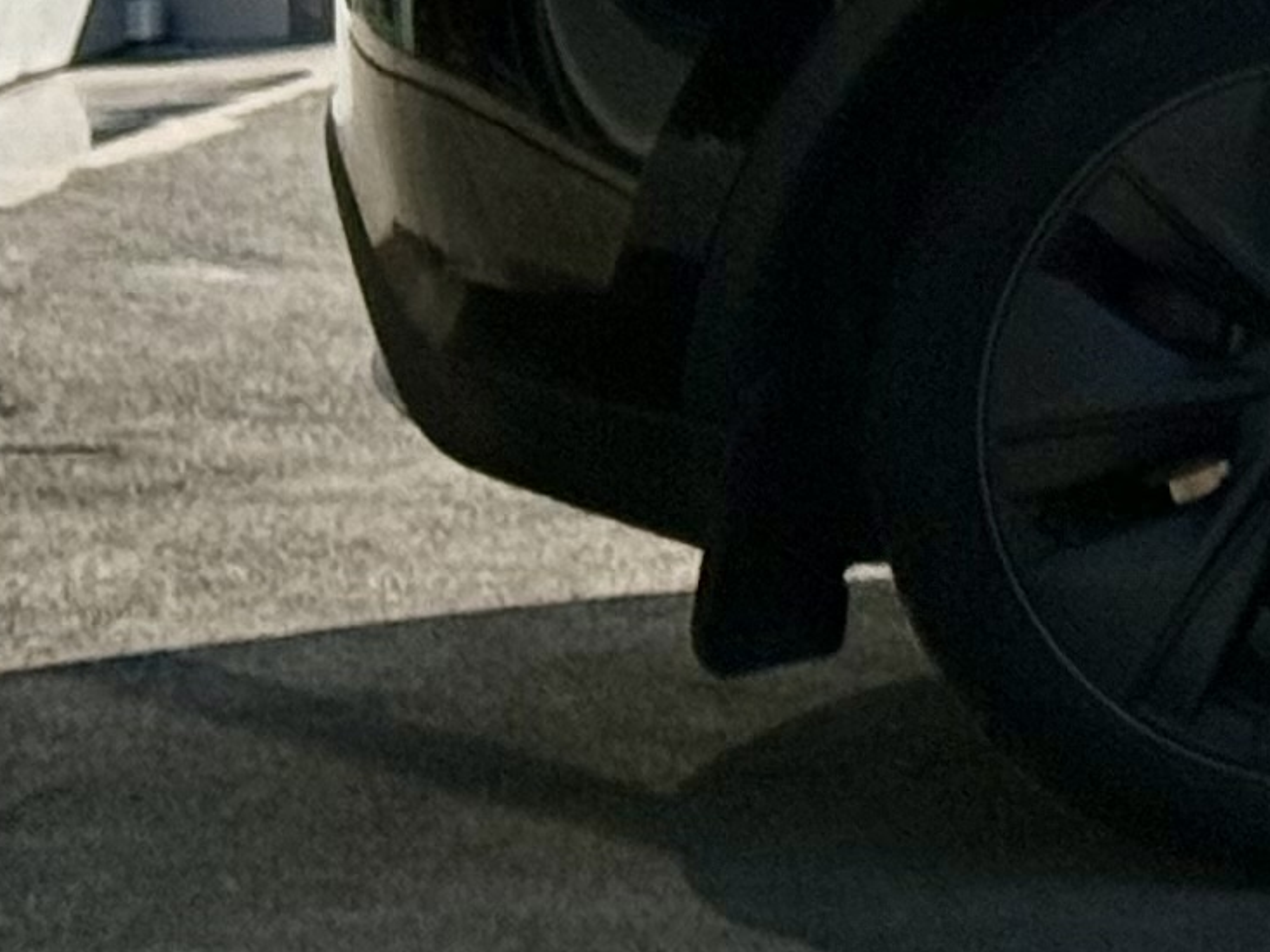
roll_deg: +0.8
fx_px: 9687
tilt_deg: +2.0
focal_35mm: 264
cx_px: 3332
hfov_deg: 7.0
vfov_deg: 5.5
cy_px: -1245
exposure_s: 1/11364
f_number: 1.78
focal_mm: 6.76
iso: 80
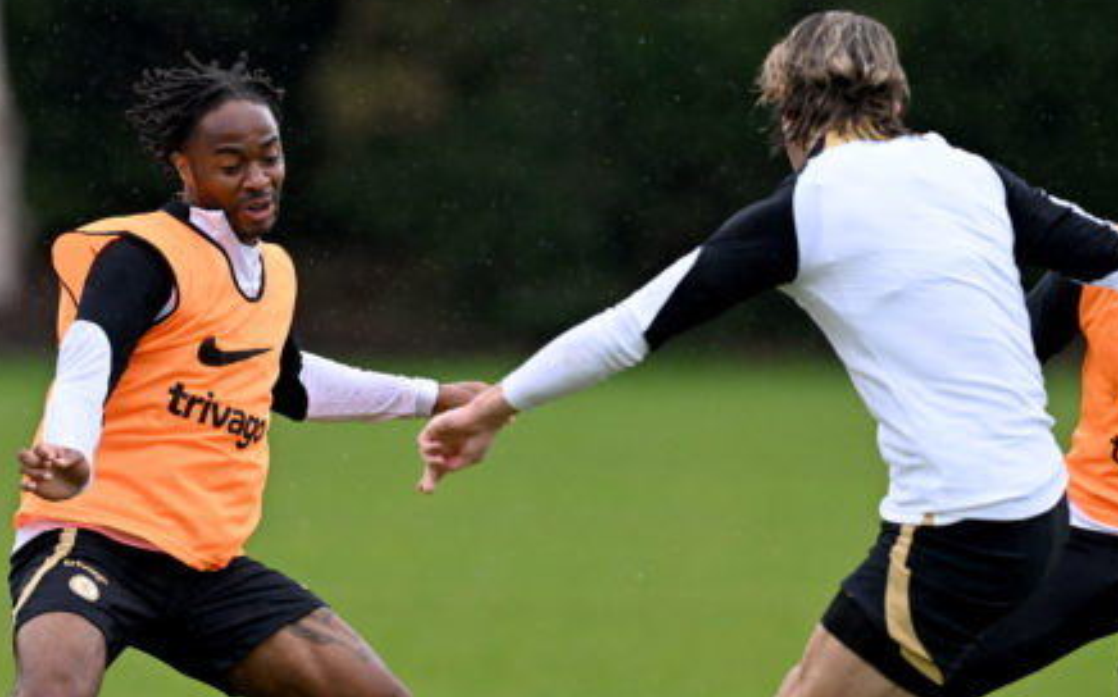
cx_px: 451
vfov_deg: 1.9
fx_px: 21378
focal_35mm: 702
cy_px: 500
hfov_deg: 3.0
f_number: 4
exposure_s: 1/2000
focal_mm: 400
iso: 800
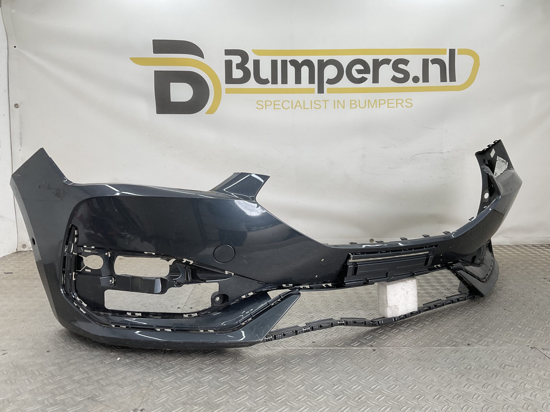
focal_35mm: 29
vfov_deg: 48.2
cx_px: 275
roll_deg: -0.1
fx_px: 461
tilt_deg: -8.6
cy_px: 206
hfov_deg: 61.7
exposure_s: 1/133
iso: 16
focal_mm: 3
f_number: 1.8
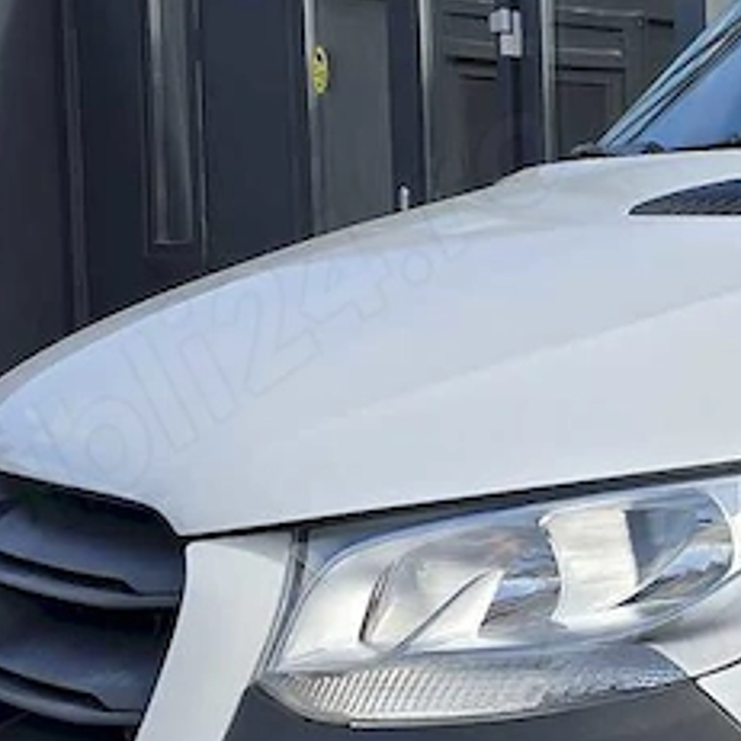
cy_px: 414
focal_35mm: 88
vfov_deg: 19.7
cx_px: 1325
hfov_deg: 16.5
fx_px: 2131
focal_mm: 6.3
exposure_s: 1/599
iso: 12
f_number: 1.7
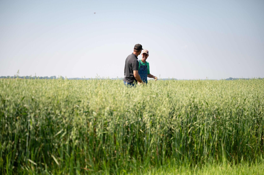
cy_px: 88
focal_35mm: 70
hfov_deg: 28.9
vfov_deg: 19.4
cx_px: 132
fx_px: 513
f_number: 2.8
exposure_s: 1/8000
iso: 400
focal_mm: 70
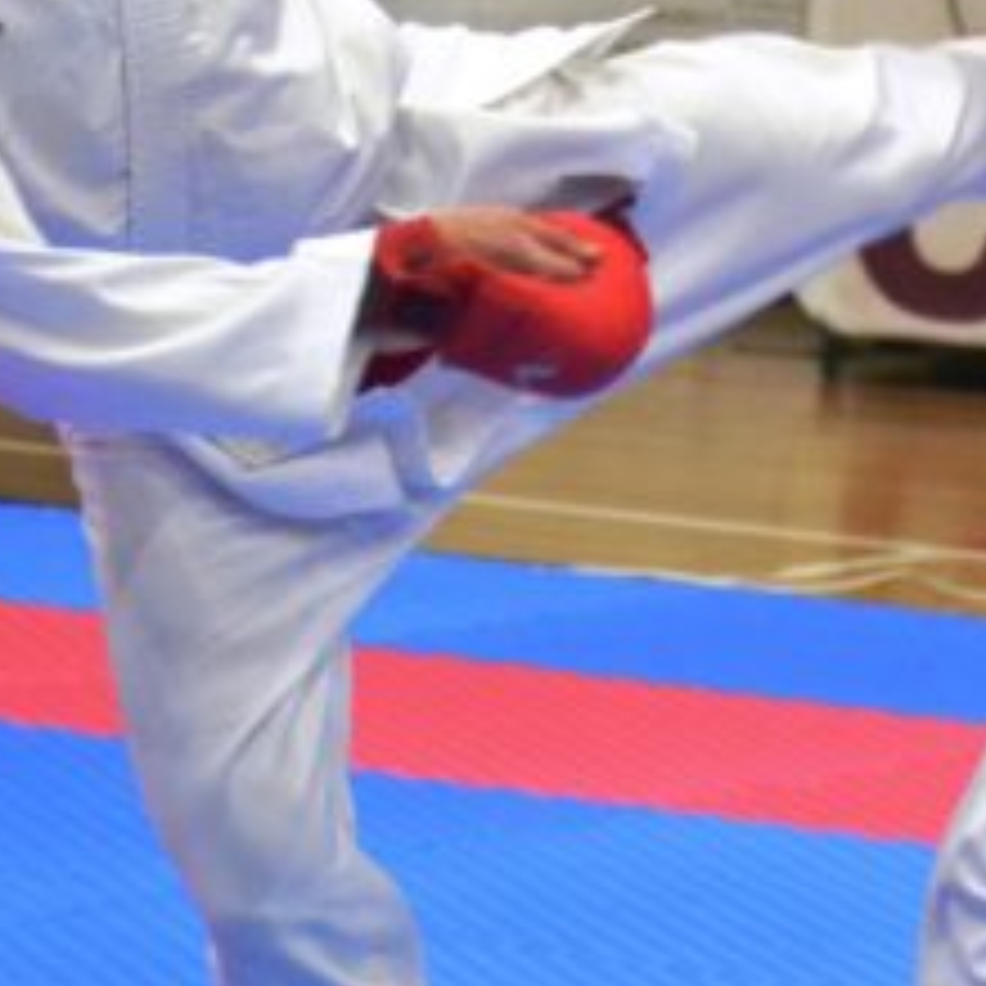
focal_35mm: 284
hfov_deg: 6.2
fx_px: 9152
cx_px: 702
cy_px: 239
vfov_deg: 6.2
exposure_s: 1/400
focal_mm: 70
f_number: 4
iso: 3200
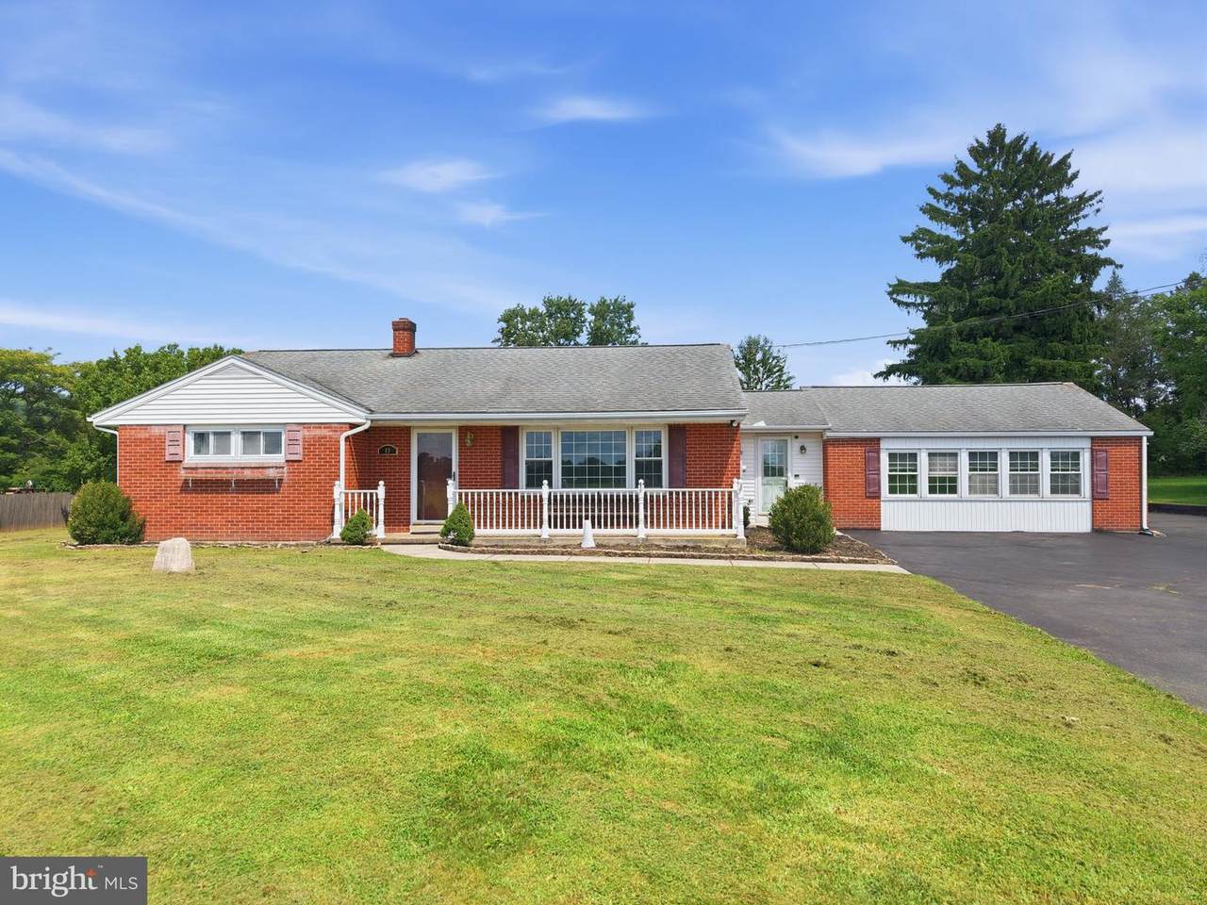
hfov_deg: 71.6
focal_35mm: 24
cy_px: 452
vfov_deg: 56.8
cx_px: 604
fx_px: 837
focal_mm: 8.7
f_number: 1.8
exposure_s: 1/4000
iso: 170
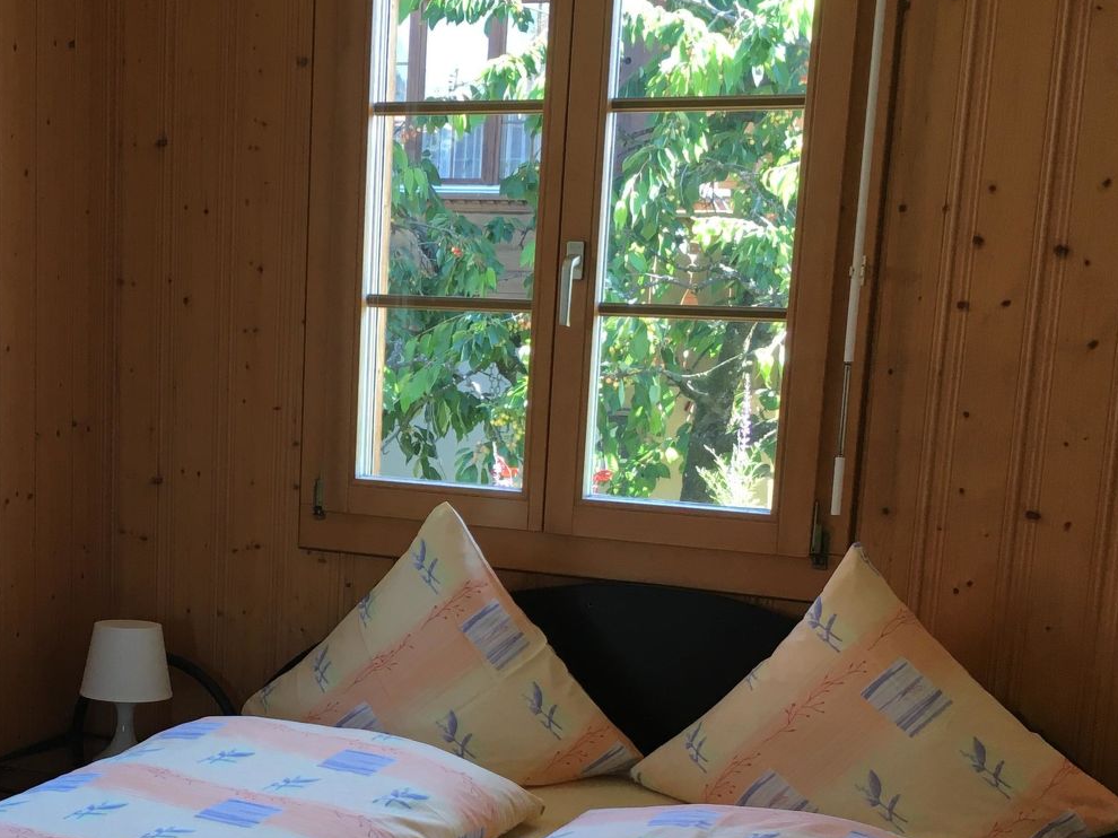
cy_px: 632
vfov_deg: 24.1
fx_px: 1937
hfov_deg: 31.2
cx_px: 192
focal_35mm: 60
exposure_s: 1/33
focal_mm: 4.15
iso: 25
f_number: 2.2
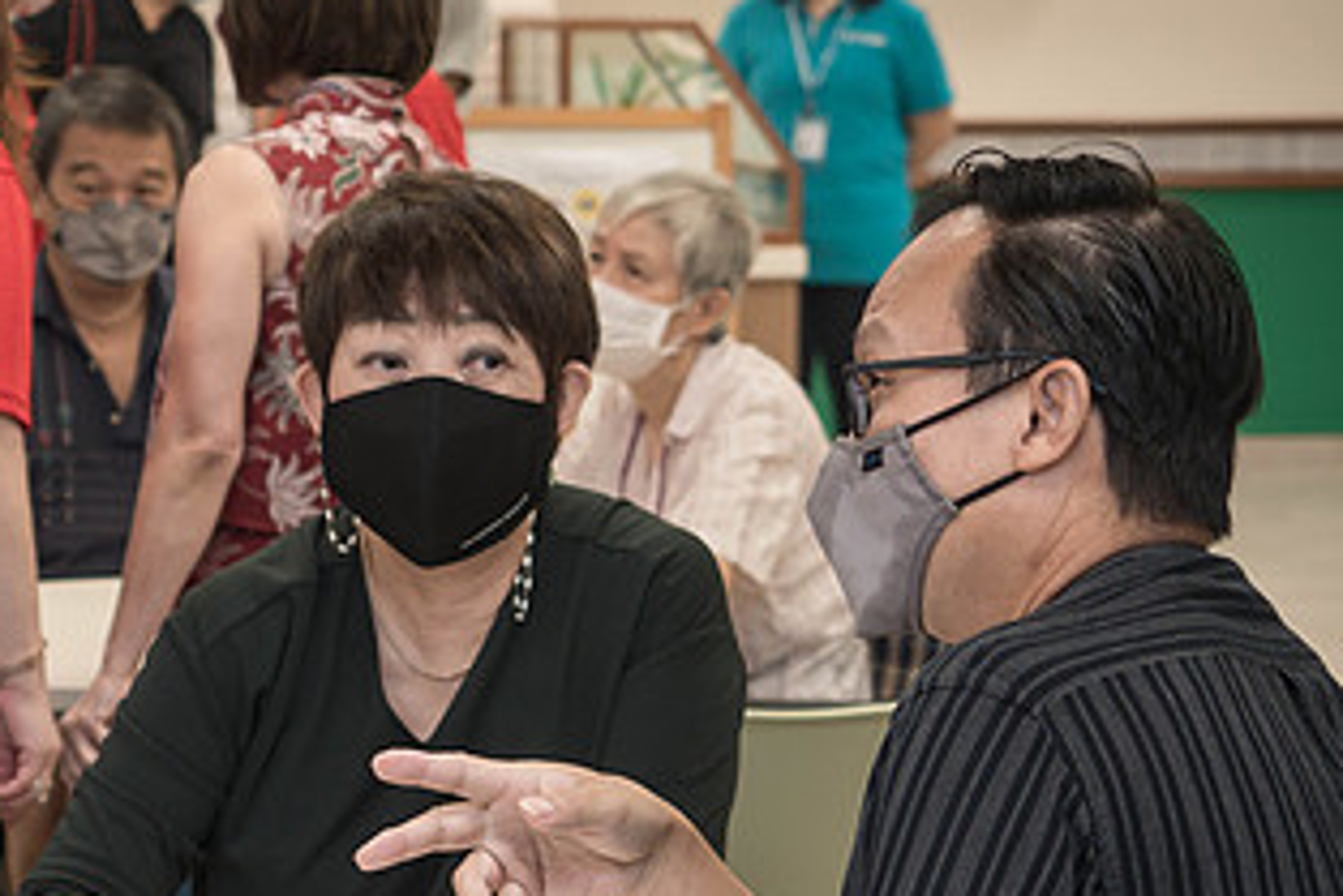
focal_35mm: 135
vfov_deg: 10.1
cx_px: 360
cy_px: 774
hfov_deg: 15.1
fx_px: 5038
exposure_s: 1/125
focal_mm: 34
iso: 400
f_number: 2.8
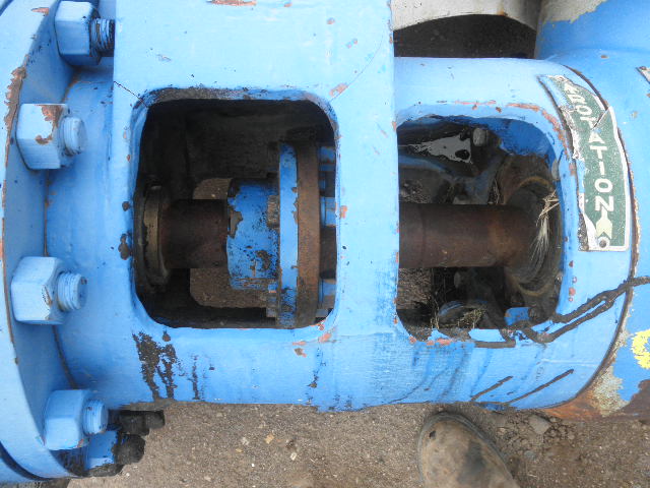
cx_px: 325
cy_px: 244
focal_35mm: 28
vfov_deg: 49.7
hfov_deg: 63.4
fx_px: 526
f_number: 3
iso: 64
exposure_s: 1/160
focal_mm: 5
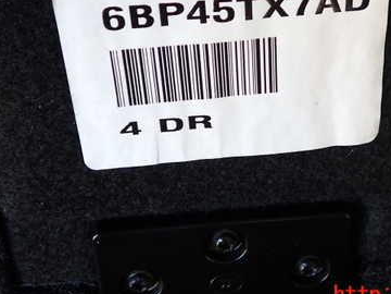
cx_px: 253
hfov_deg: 37.9
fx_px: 565
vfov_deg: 28.6
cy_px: 64
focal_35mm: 50
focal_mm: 5.4
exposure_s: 1/100
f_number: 2.3
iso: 200
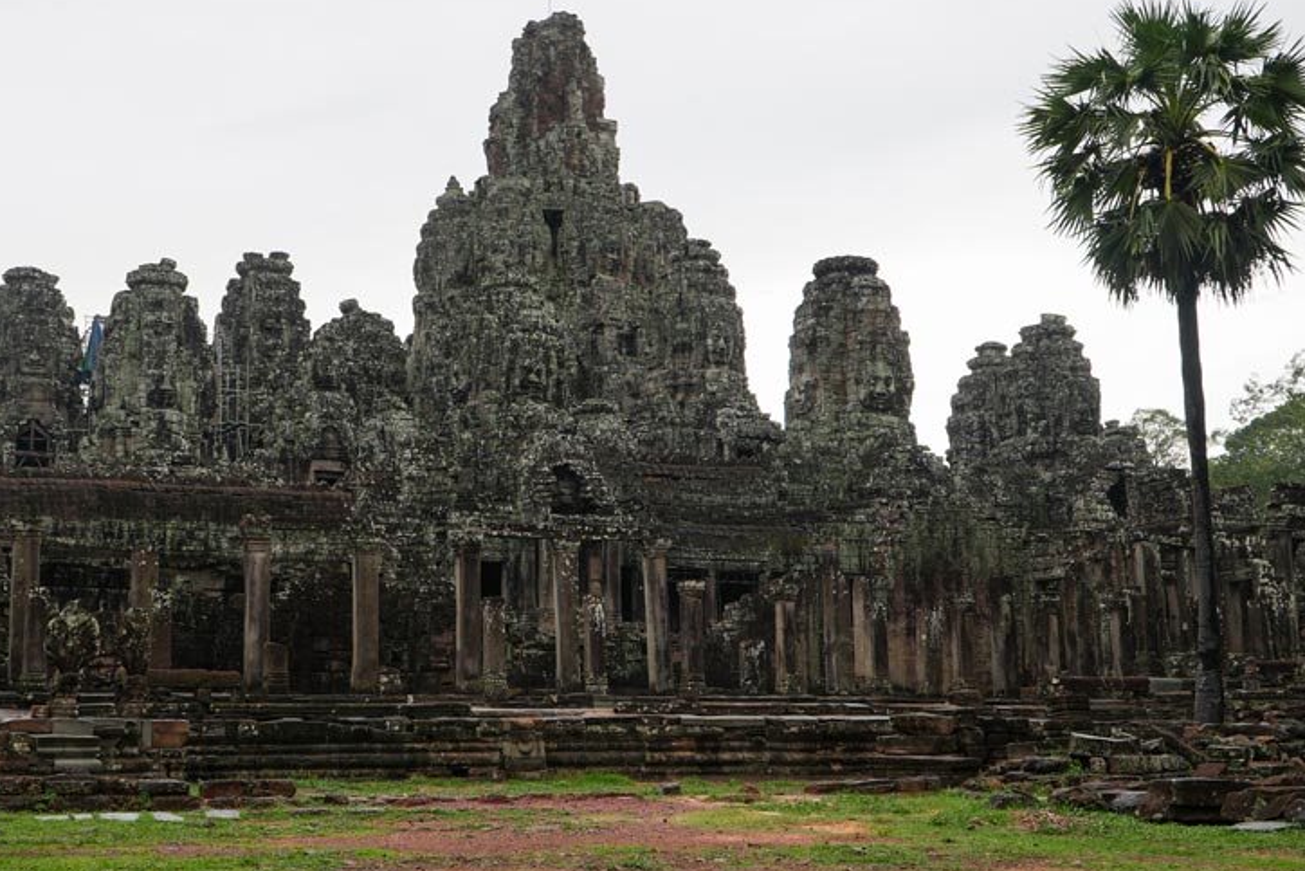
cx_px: 532
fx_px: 1486
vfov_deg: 32.6
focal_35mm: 41
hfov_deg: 47.2
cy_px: 485
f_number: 5.6
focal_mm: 22
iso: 160
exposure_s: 1/125
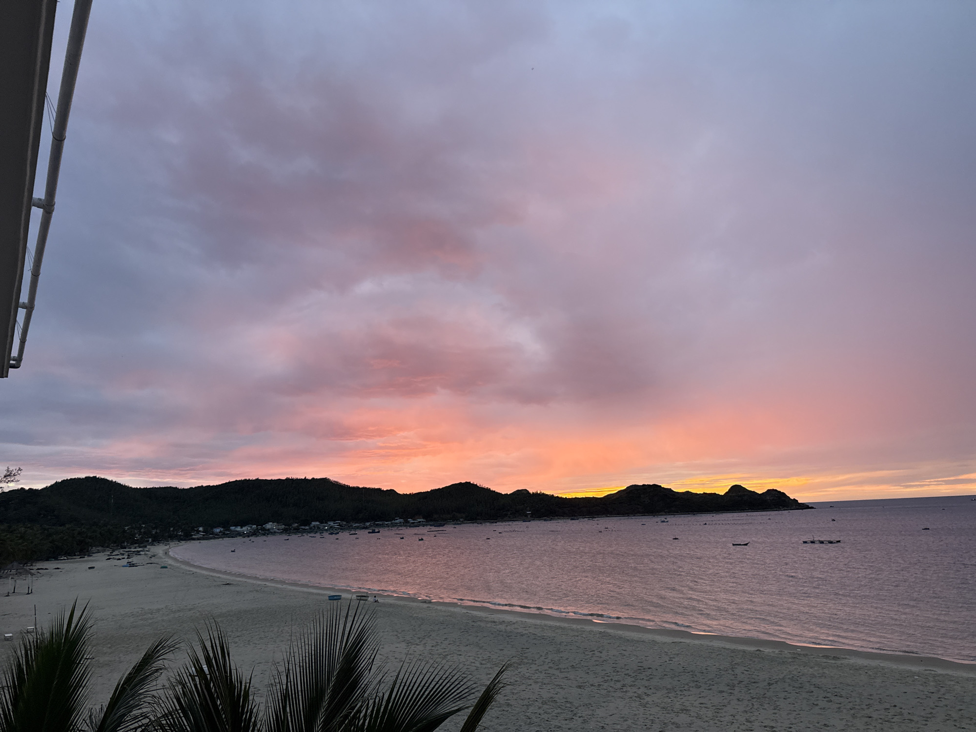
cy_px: 366
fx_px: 677
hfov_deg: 71.6
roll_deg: +2.6
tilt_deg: +13.1
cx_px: 488
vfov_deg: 56.8
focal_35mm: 24
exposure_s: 1/80
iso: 200
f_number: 1.78
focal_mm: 6.76
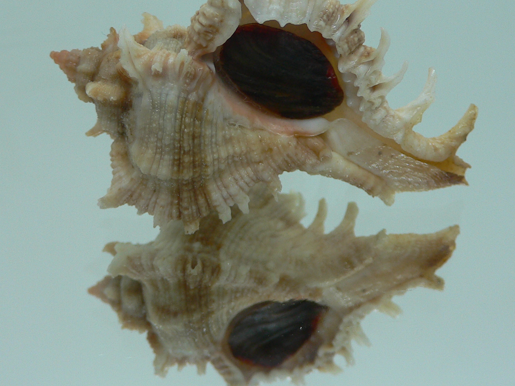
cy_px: 125
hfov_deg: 38.9
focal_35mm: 49
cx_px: 251
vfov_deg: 29.4
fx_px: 729
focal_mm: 4.6
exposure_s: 1/60
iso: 100
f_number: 2.8
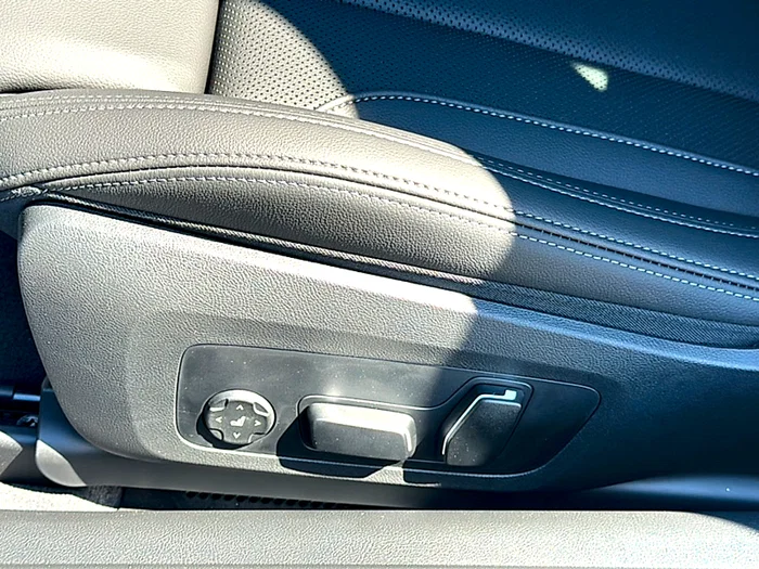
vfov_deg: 26.1
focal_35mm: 56
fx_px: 1228
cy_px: 284
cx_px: 380
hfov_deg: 34.3
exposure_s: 1/265
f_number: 1.78
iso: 64
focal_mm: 6.86
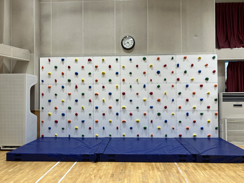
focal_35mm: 28
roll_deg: +0.9
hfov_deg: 63.4
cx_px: 122
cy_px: 92
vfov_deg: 49.7
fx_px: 197
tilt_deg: +1.8
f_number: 1.8
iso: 50
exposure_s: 1/120
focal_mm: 3.99
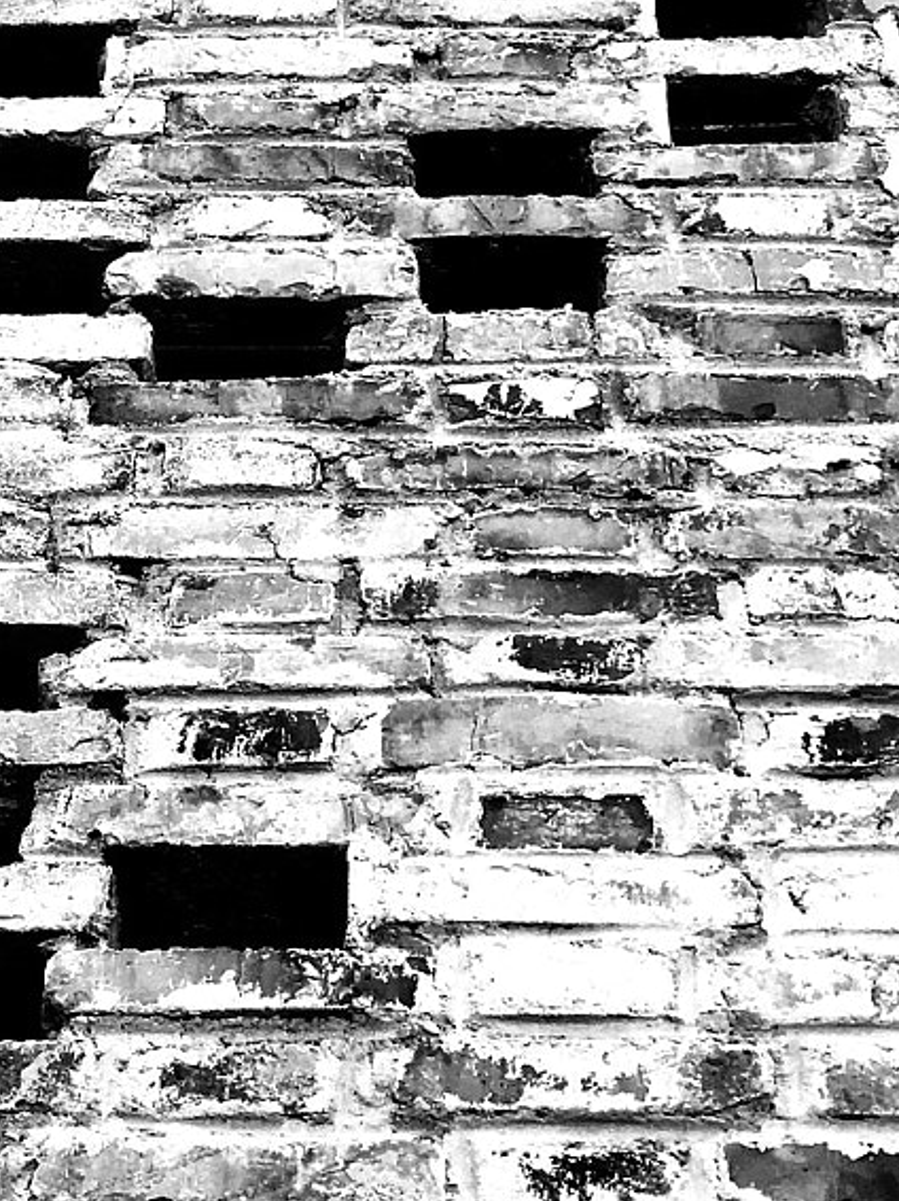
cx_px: 316
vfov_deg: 22.9
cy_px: 2
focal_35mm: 82
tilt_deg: +48.6
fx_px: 2842
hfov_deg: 17.9
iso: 25
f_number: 2.2
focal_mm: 4.15
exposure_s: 1/635
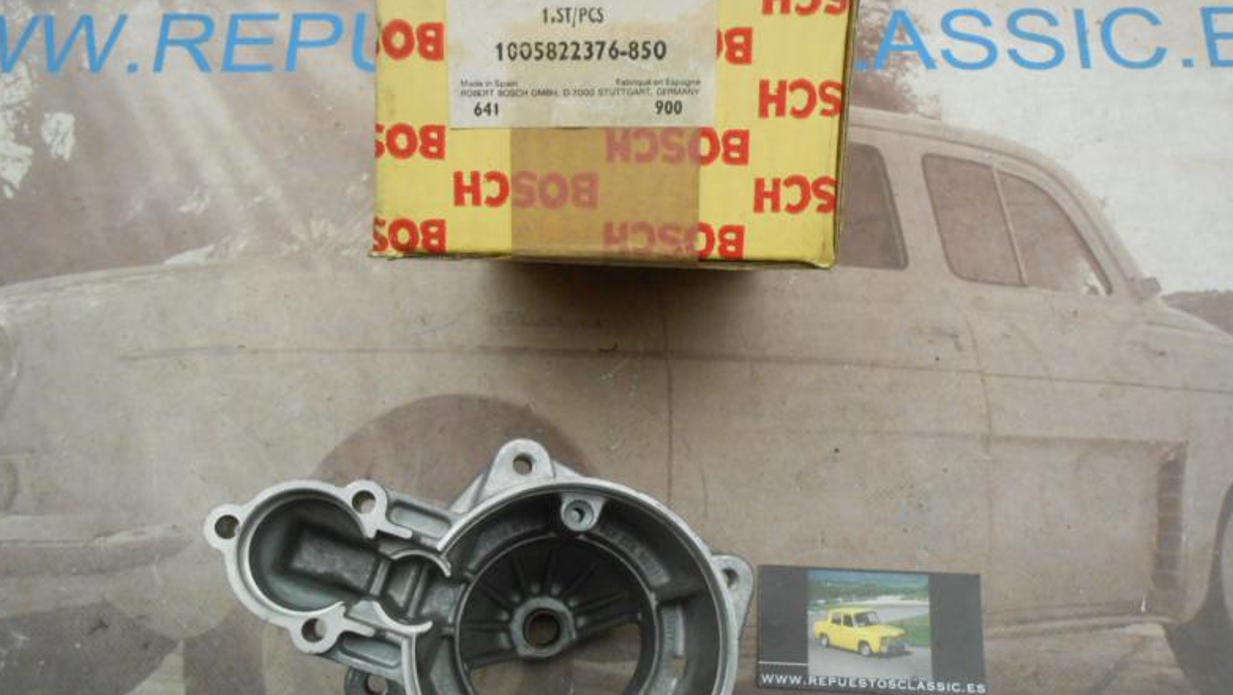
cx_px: 613
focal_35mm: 29
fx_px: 948
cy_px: 417
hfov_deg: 66.0
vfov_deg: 40.0
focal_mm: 4.6
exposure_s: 1/30
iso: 320
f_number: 3.5
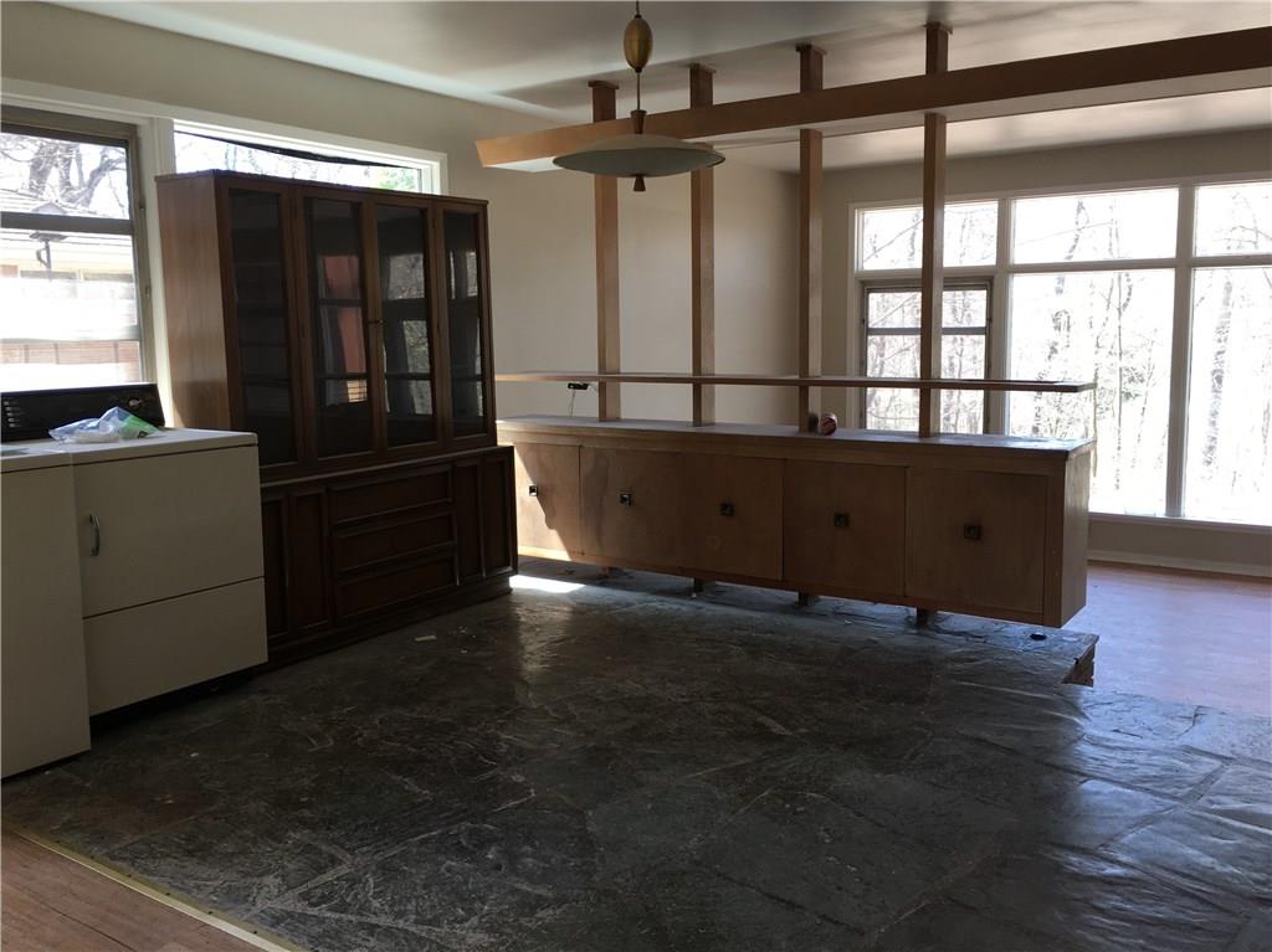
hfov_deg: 61.7
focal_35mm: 29
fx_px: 1065
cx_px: 636
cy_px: 476
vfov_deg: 48.2
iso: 32
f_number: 2.2
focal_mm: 4.15
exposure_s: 1/60
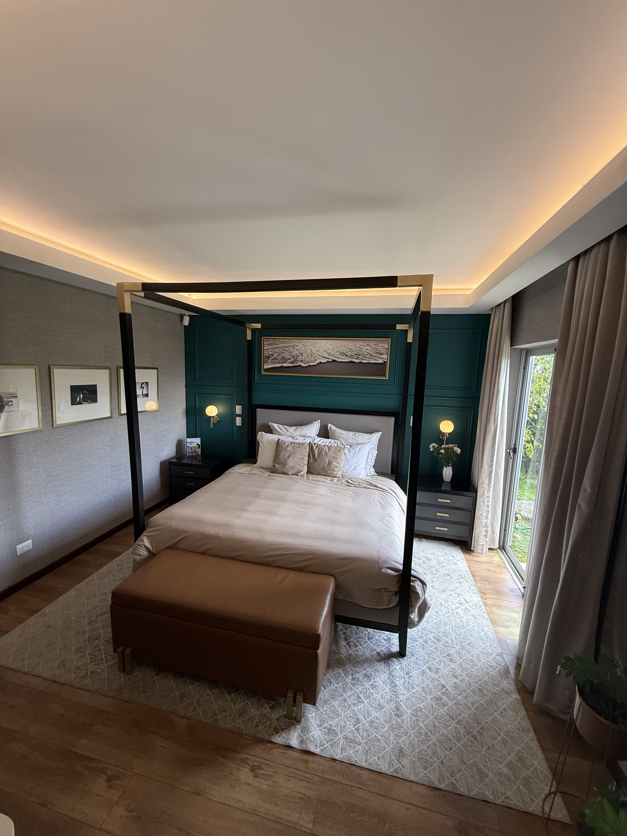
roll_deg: -3.2
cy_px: 418
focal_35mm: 14
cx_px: 314
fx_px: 338
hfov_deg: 85.7
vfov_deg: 102.1
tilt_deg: -7.5
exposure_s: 1/120
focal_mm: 2.22
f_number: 2.2
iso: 200
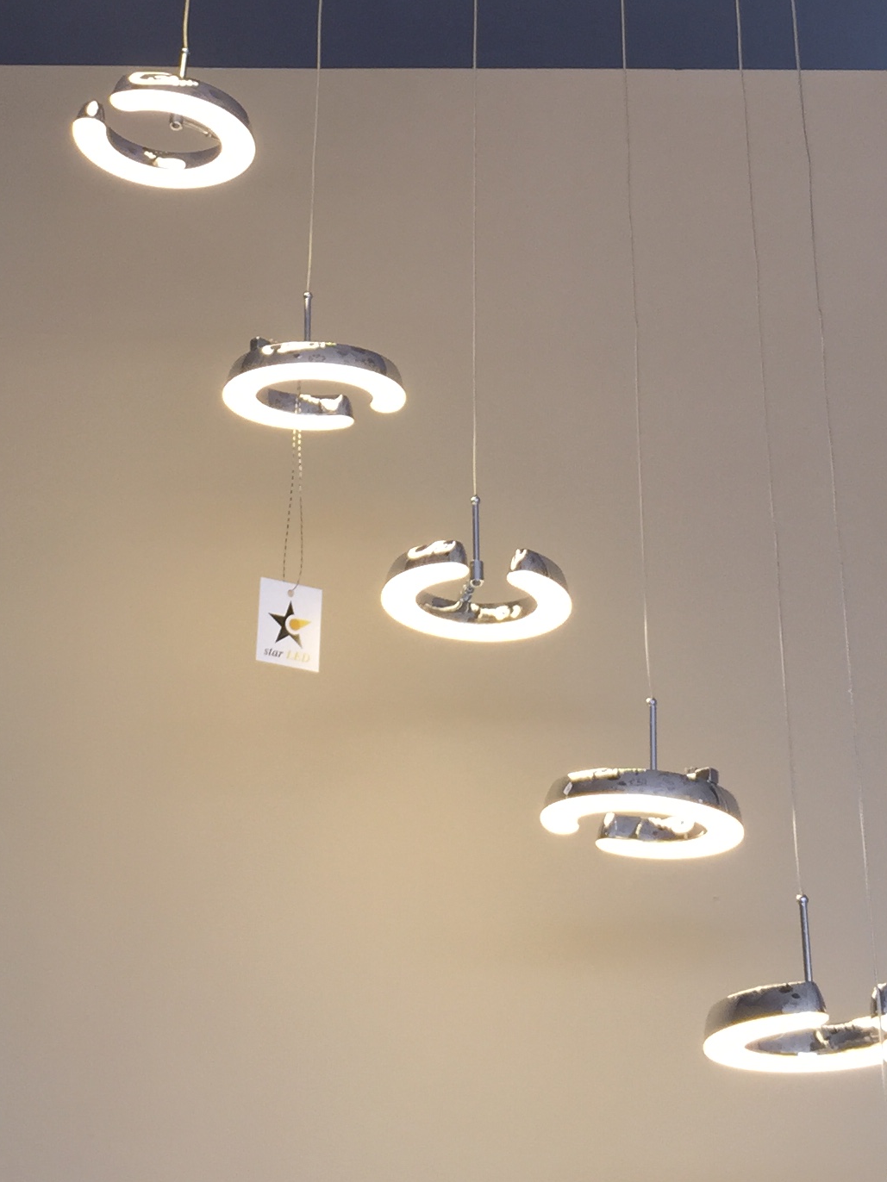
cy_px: 109
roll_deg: -0.3
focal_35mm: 69
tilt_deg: +33.8
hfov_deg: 21.3
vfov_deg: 27.1
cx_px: 505
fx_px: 2357
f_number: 2.2
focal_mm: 4.15
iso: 32
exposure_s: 1/106
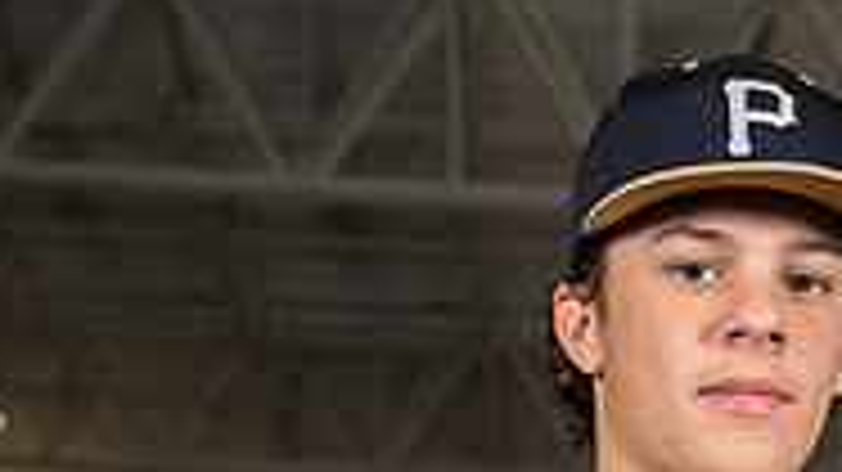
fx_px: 3705
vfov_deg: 7.0
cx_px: 653
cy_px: 989
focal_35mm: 166
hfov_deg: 12.9
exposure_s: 1/200
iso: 200
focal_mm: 66
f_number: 5.6
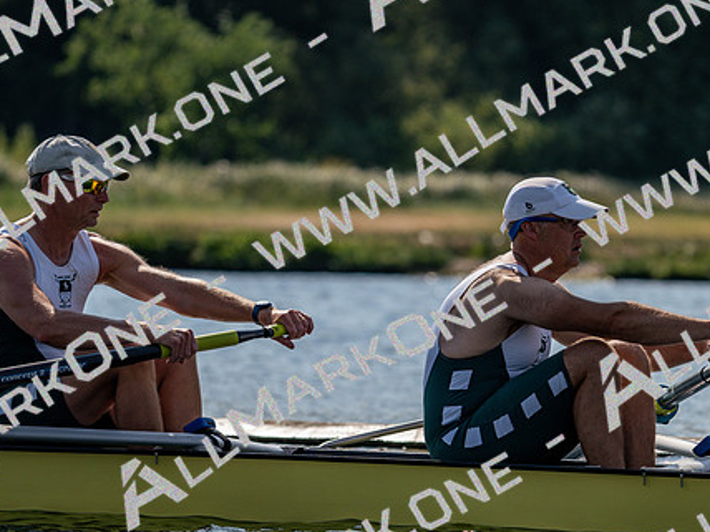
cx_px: 458
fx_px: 7774
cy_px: 274
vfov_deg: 3.9
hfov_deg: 5.2
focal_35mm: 379
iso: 125
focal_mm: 291
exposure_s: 1/1600
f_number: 5.6
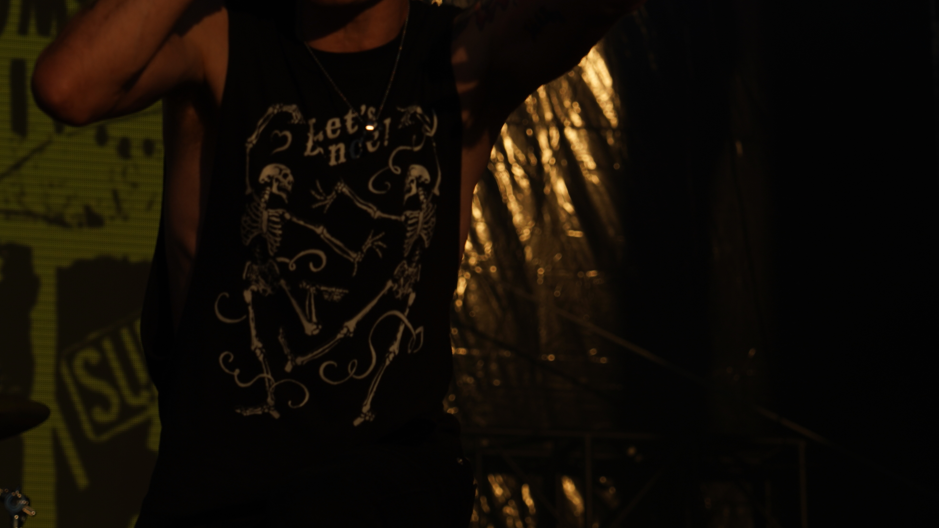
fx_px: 4183
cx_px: 341
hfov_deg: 12.8
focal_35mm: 168
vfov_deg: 7.2
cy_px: 213
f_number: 8
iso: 100
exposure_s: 1/1000
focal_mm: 105
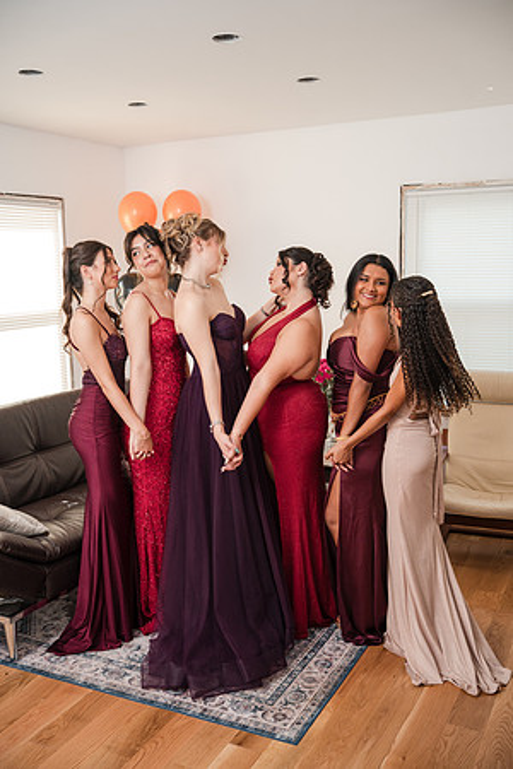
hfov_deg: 37.9
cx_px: 256
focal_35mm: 35
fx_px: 748
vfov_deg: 54.4
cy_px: 384
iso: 1600
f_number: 4
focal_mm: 35
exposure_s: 1/250
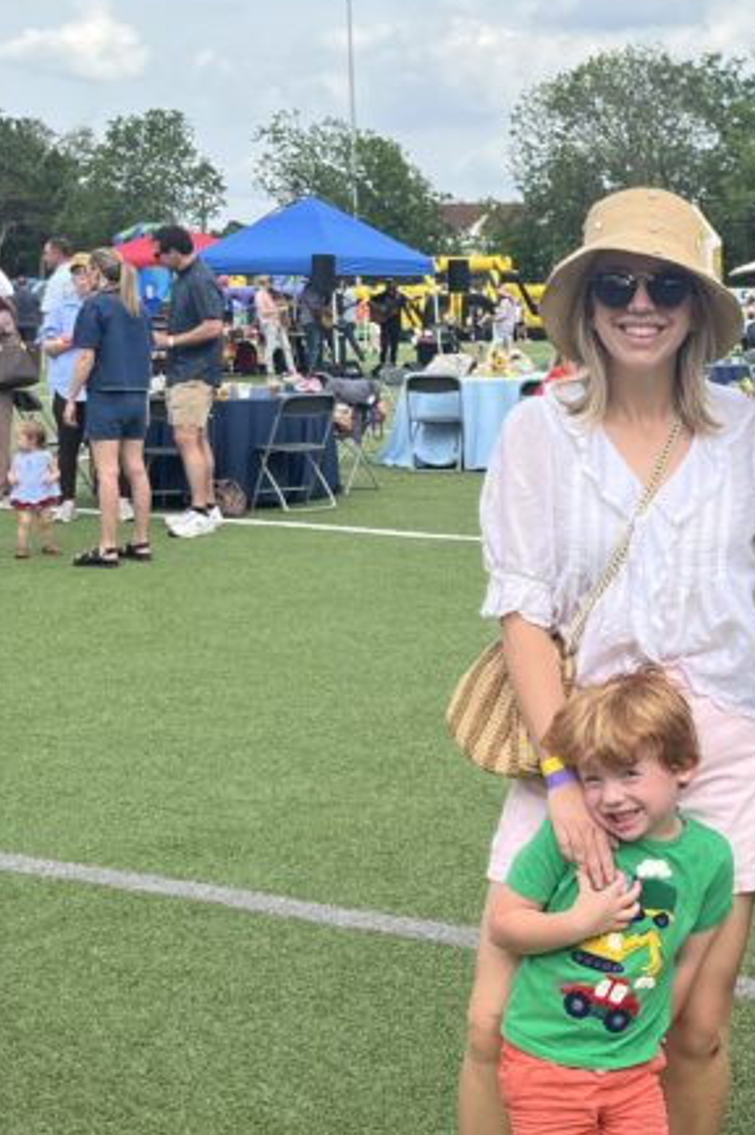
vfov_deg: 31.4
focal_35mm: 64
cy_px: 527
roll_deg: +0.4
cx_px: 731
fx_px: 2016
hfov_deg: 20.6
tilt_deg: -5.7
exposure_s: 1/2222
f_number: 1.6
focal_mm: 5.1
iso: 50
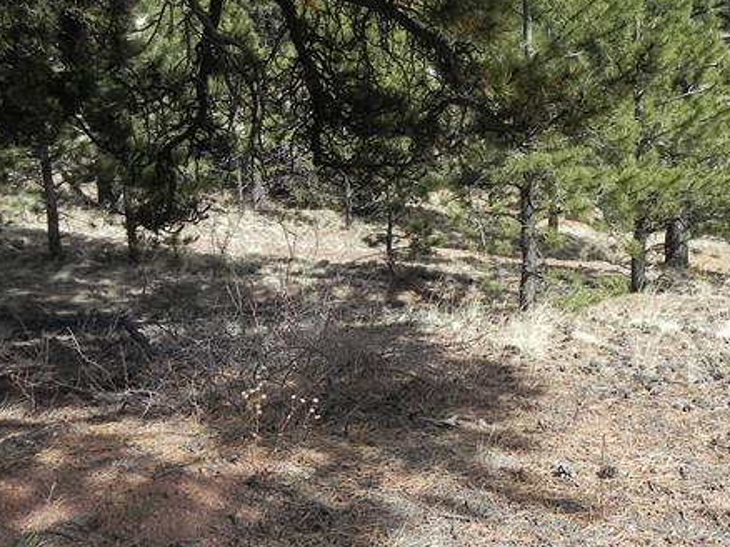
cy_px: 203
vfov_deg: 37.4
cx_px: 473
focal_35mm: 38
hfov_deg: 48.4
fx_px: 801
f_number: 7.1
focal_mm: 4.6
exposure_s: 1/303
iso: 160
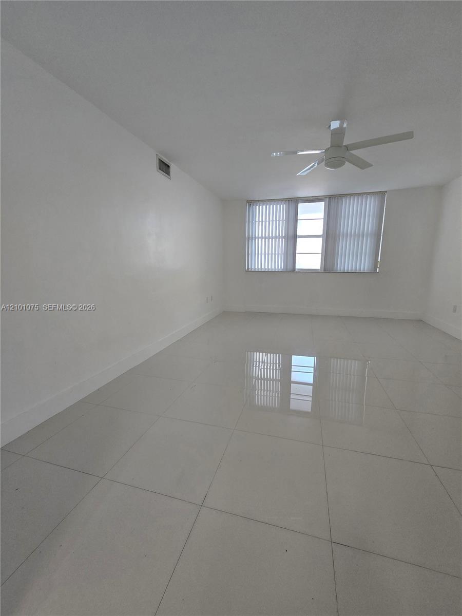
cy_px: 308
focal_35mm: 13
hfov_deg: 89.9
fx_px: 231
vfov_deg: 106.2
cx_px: 231
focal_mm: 2.2
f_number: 2.2
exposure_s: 1/60.2
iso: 125
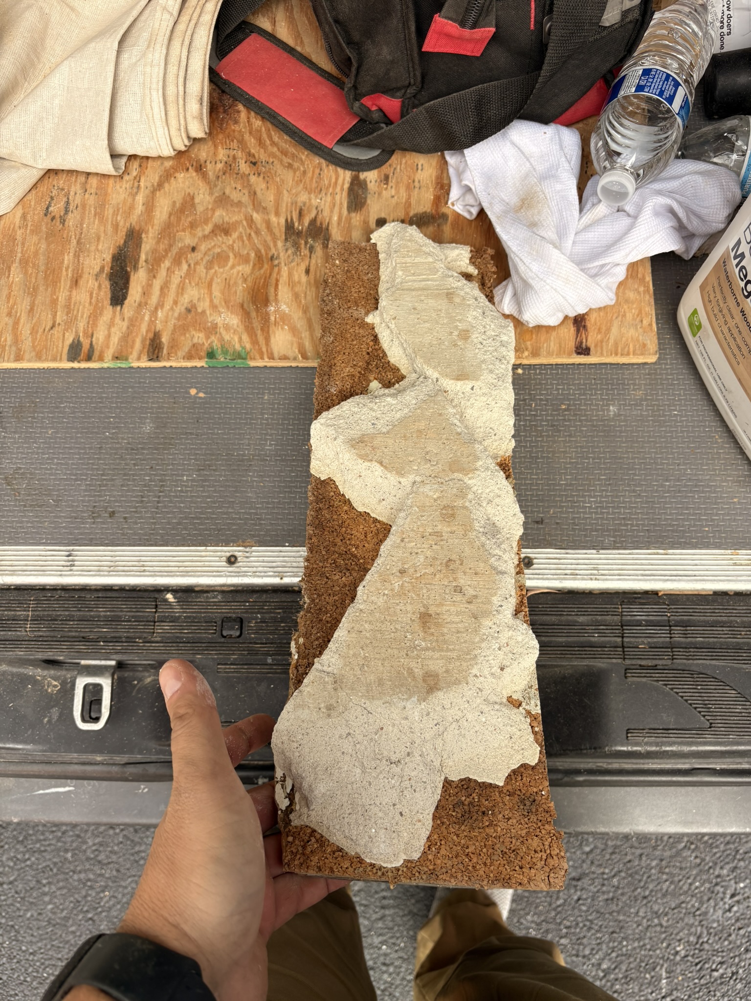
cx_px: 376
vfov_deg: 67.3
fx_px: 752
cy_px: 500
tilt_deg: -73.5
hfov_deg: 53.1
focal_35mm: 26
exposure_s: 1/355
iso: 50
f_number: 1.6
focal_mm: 5.96
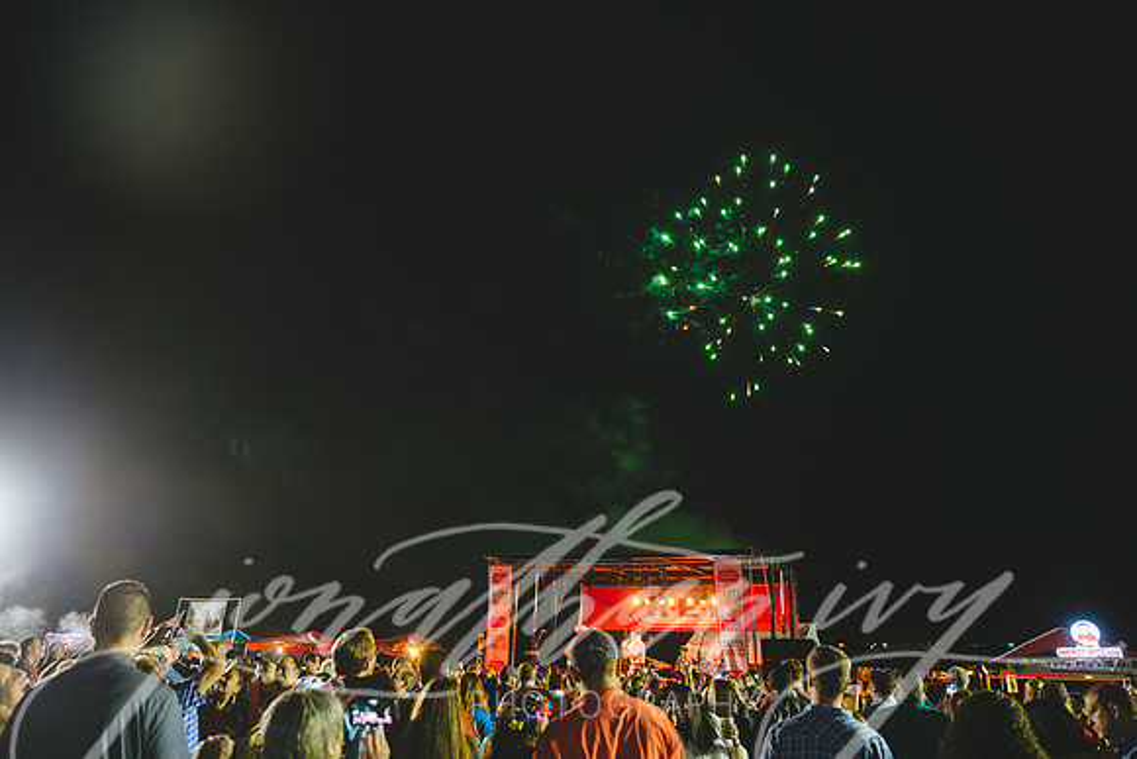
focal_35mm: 24
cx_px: 568
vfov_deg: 53.2
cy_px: 380
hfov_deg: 73.7
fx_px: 758
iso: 640
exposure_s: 1/60
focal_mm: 24
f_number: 2.8
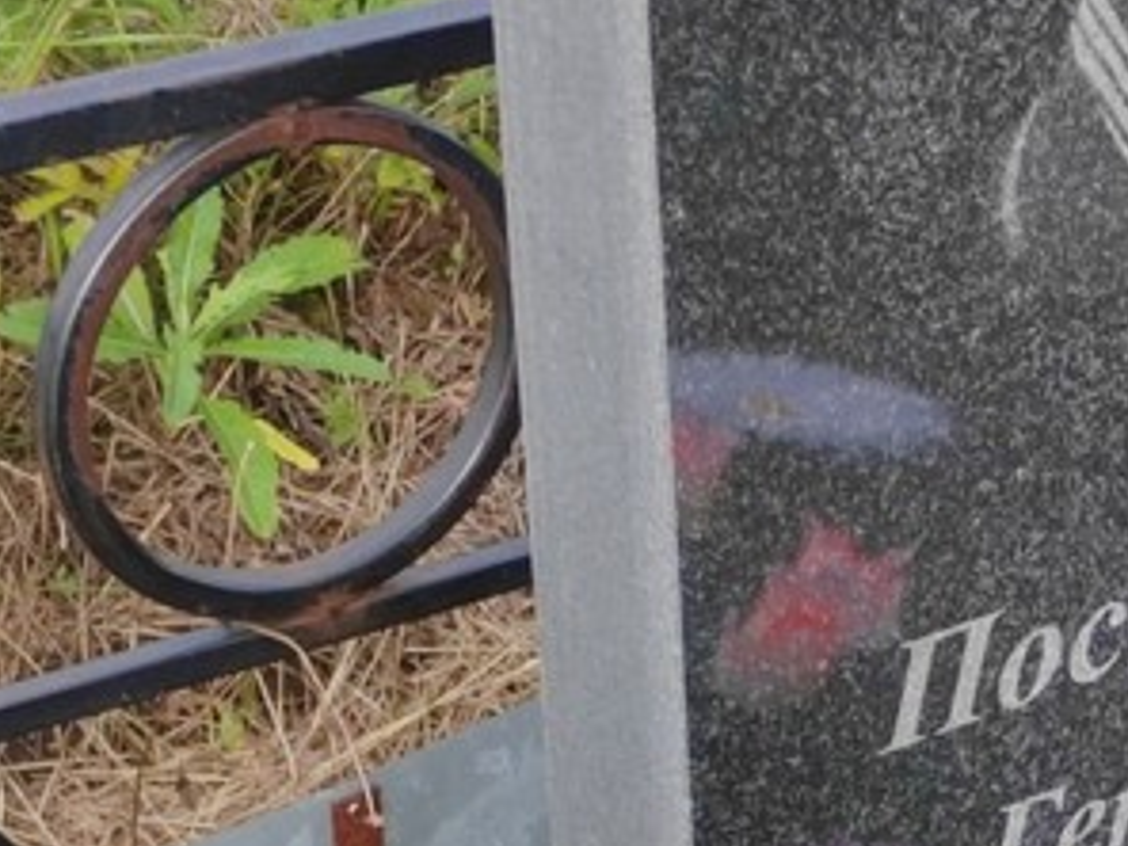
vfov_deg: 8.0
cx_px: 1380
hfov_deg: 10.6
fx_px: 5996
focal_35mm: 184
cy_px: 1040
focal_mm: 5.52
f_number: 1.9
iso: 100
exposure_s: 1/310
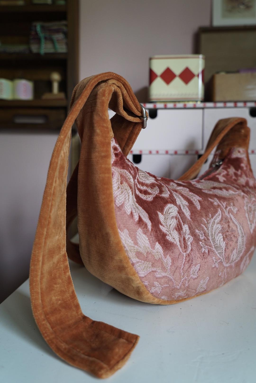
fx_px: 277
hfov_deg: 49.6
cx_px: 128
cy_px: 192
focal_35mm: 26
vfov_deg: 69.4
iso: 400
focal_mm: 26
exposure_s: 1/60
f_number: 4
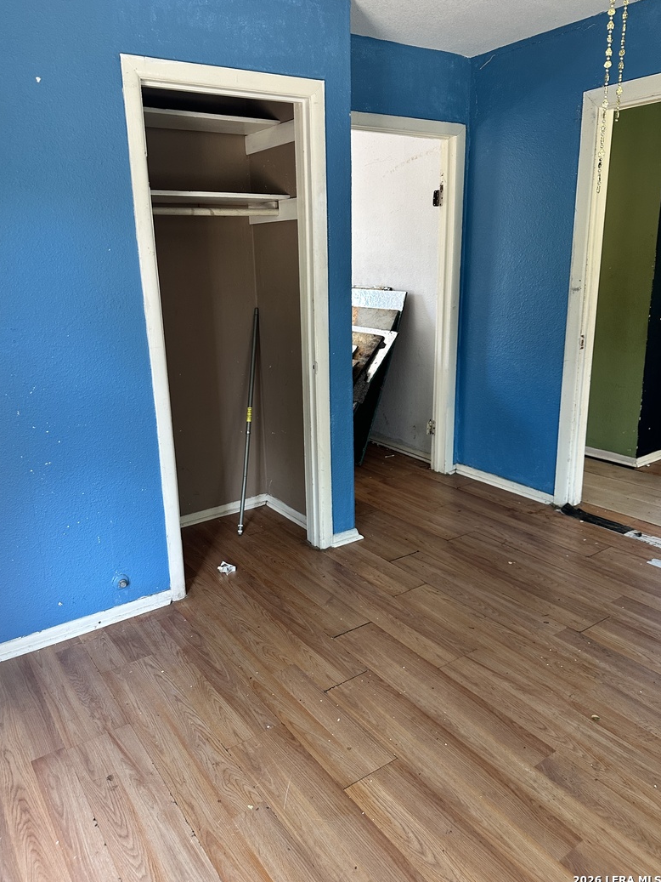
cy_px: 428
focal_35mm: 25
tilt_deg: -10.9
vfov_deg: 69.4
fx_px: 636
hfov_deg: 54.9
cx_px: 319
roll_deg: +1.2
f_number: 1.78
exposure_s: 1/74
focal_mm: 6.86
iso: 250
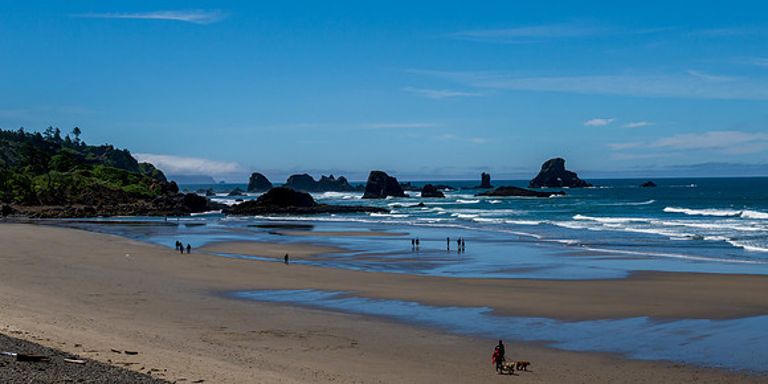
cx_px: 384
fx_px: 1216
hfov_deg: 35.1
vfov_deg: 17.9
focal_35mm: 61
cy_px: 166
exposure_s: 1/1250
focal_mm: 38
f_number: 13
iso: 360
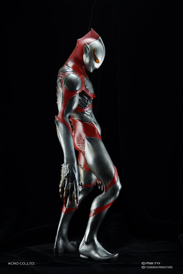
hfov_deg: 17.1
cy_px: 137
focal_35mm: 80
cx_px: 92
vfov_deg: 25.4
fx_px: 610
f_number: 7.1
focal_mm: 53
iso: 400
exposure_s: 1/20
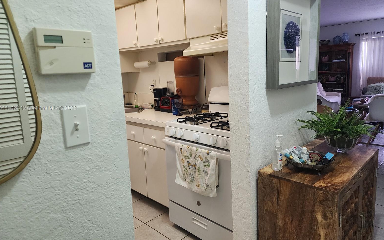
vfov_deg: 49.2
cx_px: 195
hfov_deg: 72.5
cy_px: 108
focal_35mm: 25
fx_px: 262
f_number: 1.8
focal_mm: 6.4
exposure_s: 1/120
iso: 800
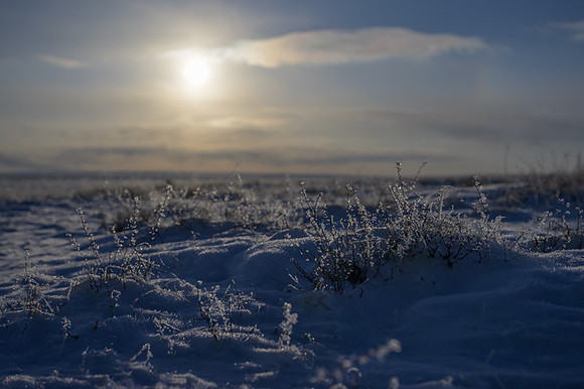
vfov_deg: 30.1
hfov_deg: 44.0
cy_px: 167
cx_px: 306
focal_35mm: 45
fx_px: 722
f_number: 4
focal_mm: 39
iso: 100
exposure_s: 1/16000
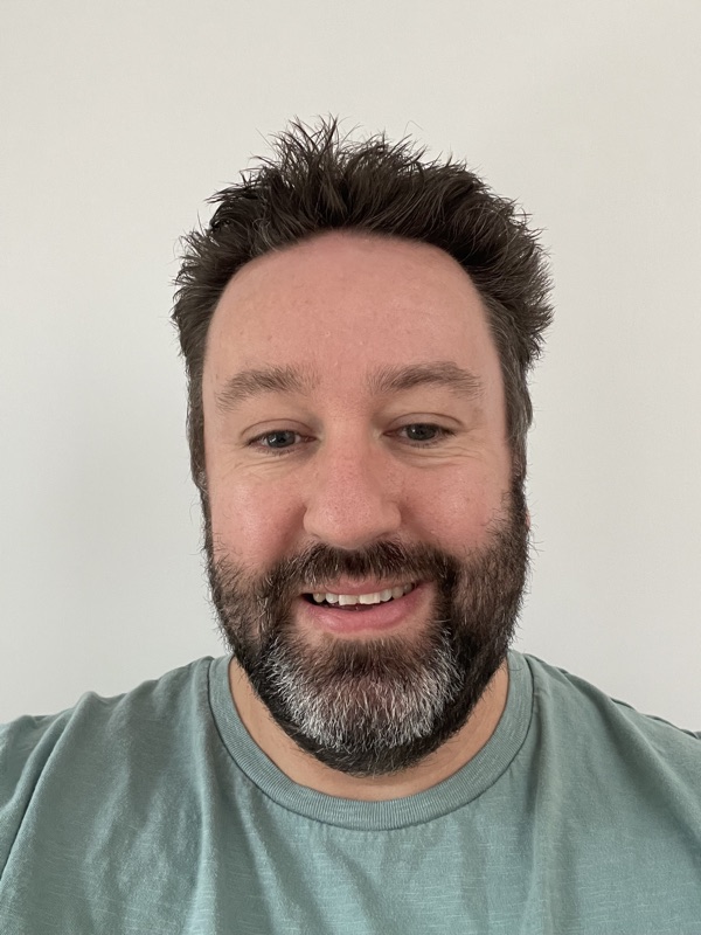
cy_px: 468
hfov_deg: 46.8
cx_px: 350
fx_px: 810
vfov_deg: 60.0
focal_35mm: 30
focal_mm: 2.71
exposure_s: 1/54
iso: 400
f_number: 2.2
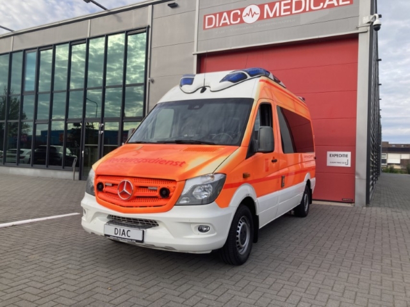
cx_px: 205
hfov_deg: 63.4
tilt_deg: +2.1
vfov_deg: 49.7
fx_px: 332
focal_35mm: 28
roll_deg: -2.6
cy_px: 154
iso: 20
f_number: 1.8
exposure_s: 1/1091
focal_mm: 3.99
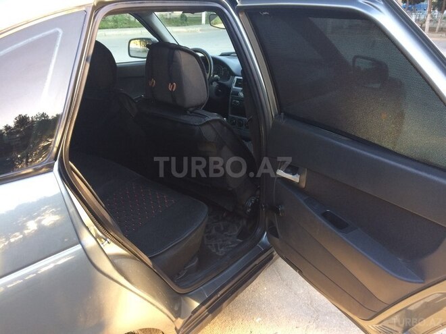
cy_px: 167
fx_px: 374
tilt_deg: -22.2
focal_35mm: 29
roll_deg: -1.7
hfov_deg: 61.7
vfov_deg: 48.2
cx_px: 223
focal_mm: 4.15
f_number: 2.2
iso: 32
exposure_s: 1/33
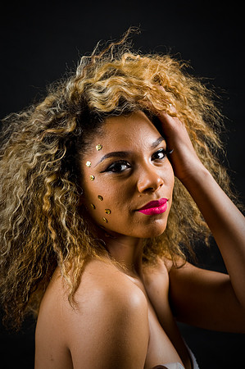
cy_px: 184
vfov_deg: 11.8
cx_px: 122
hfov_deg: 7.8
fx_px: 1790
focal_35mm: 175
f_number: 5.6
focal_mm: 175
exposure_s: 1/125
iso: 200
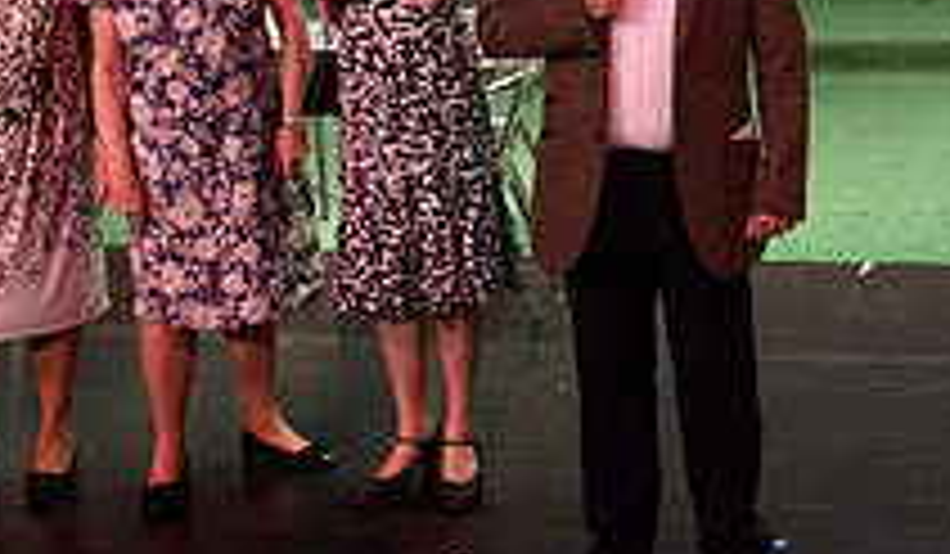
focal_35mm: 99
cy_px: -290
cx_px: 952
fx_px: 2516
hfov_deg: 20.7
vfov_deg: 12.0
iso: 800
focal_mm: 32
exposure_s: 1/80
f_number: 4.5
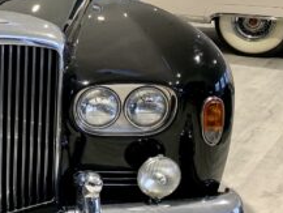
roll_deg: +1.0
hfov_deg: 24.8
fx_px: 589
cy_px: 71
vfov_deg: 20.4
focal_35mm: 72
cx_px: -42
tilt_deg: -13.1
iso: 160
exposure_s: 1/60
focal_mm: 4.25
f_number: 1.8
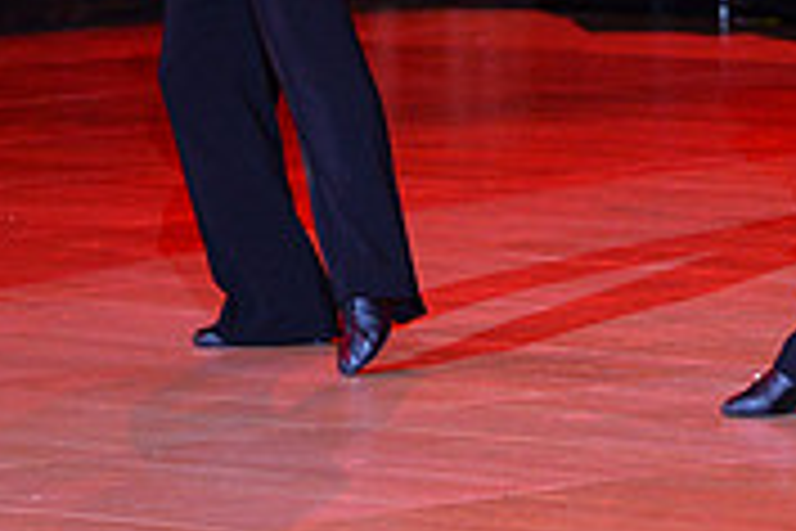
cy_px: -182
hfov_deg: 5.4
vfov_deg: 3.6
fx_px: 8402
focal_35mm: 380
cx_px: 720
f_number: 4.5
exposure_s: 1/250
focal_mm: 116
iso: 2000
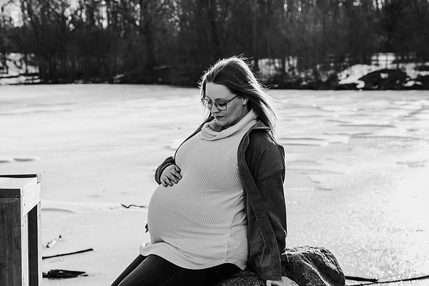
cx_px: 203
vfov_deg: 16.5
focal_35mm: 83
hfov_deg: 24.6
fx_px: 984
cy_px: 118
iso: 320
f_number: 5.6
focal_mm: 70
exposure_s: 1/500
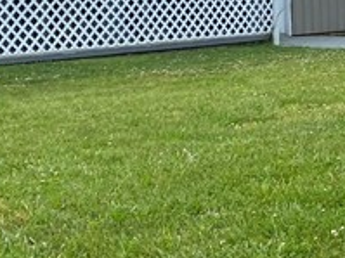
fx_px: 1335
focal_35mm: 134
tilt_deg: -4.0
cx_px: 588
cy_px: 9
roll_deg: +1.6
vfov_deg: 11.0
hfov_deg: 13.5
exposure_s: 1/2513
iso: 32
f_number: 1.8
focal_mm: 4.25
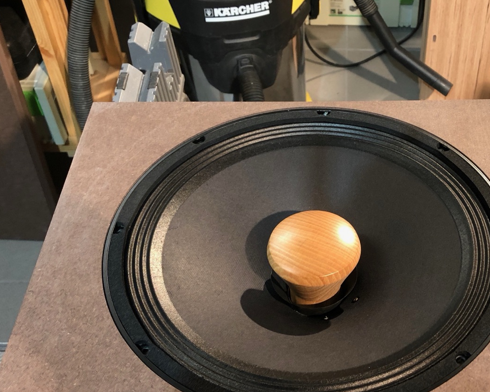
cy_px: 232
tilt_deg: -47.9
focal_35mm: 47
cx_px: 343
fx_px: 681
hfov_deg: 38.9
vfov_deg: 32.0
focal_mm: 4
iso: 64
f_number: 1.8
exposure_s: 1/17
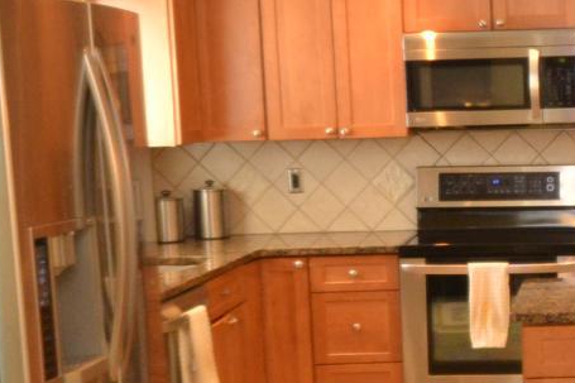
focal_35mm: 81
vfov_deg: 16.8
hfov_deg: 23.2
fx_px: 1293
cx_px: 669
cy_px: 234
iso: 800
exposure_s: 1/60
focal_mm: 12
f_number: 3.8
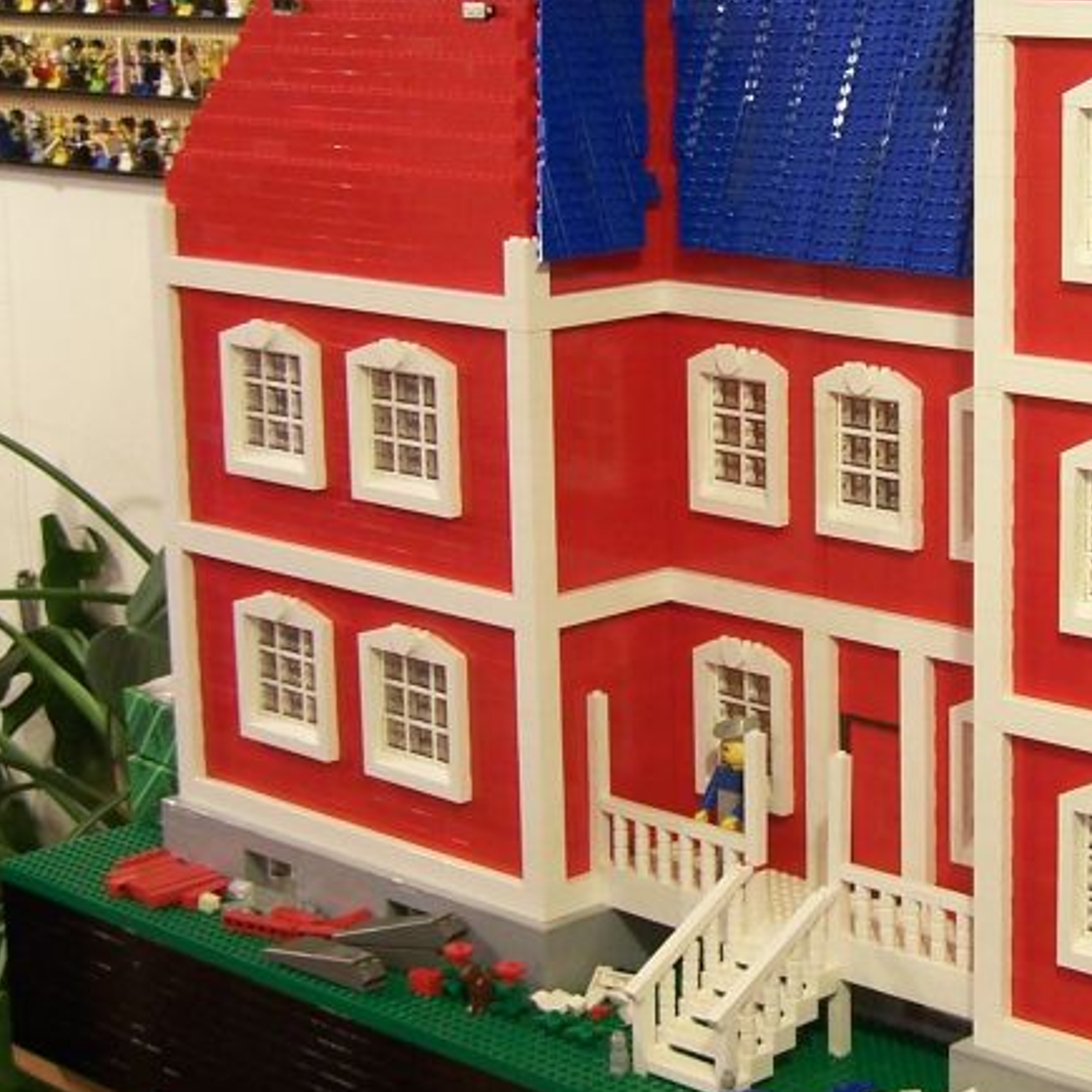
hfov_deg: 21.5
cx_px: 954
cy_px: 439
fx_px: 2820
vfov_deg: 21.9
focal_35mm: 79
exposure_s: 1/3
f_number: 2.8
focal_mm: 6.3
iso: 80
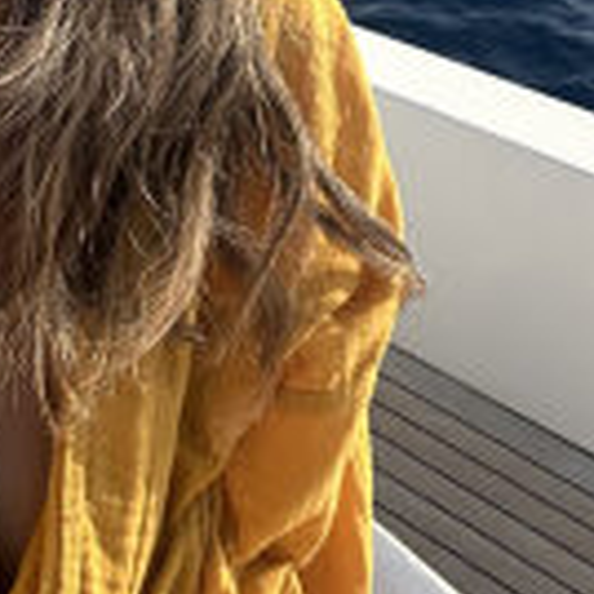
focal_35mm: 79
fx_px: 1534
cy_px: -173
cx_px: 133
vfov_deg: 20.1
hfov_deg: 21.7
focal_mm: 2.69
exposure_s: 1/466
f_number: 1.9
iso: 25
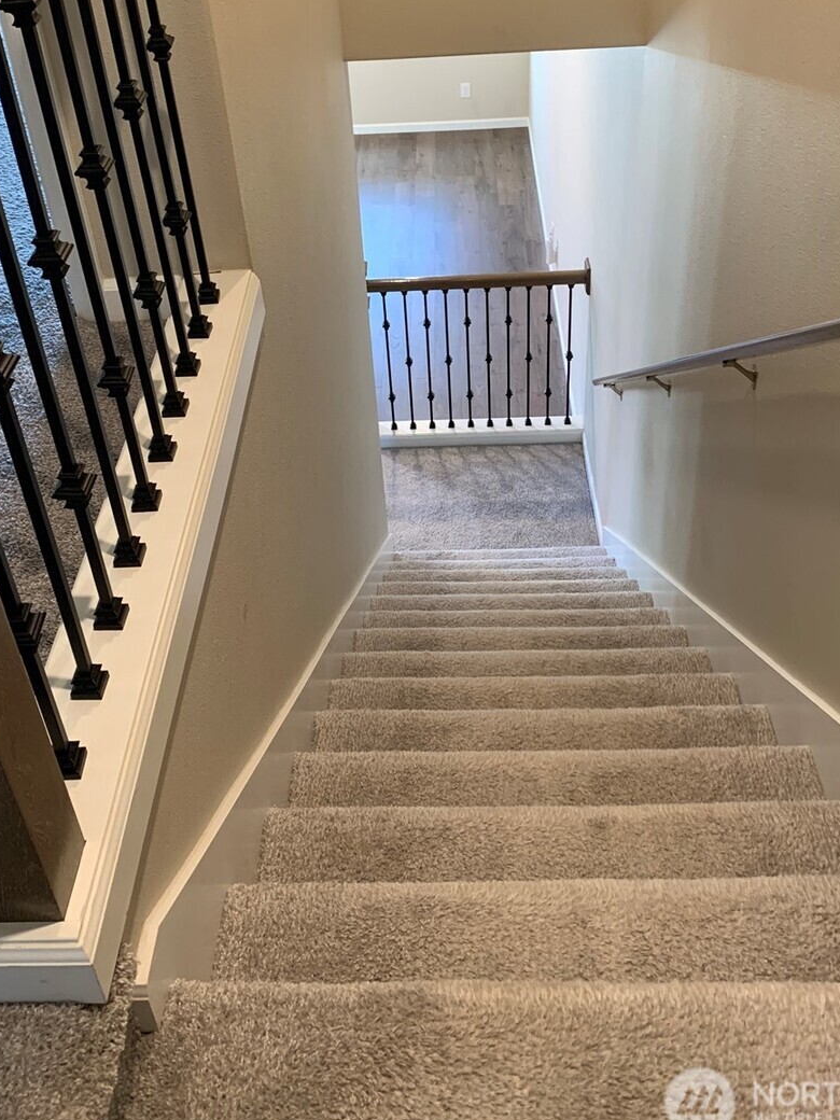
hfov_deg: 39.7
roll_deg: +3.3
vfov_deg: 50.5
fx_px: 1165
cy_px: 377
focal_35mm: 36
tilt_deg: -35.8
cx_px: 412
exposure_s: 1/60
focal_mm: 4.25
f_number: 1.8
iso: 250
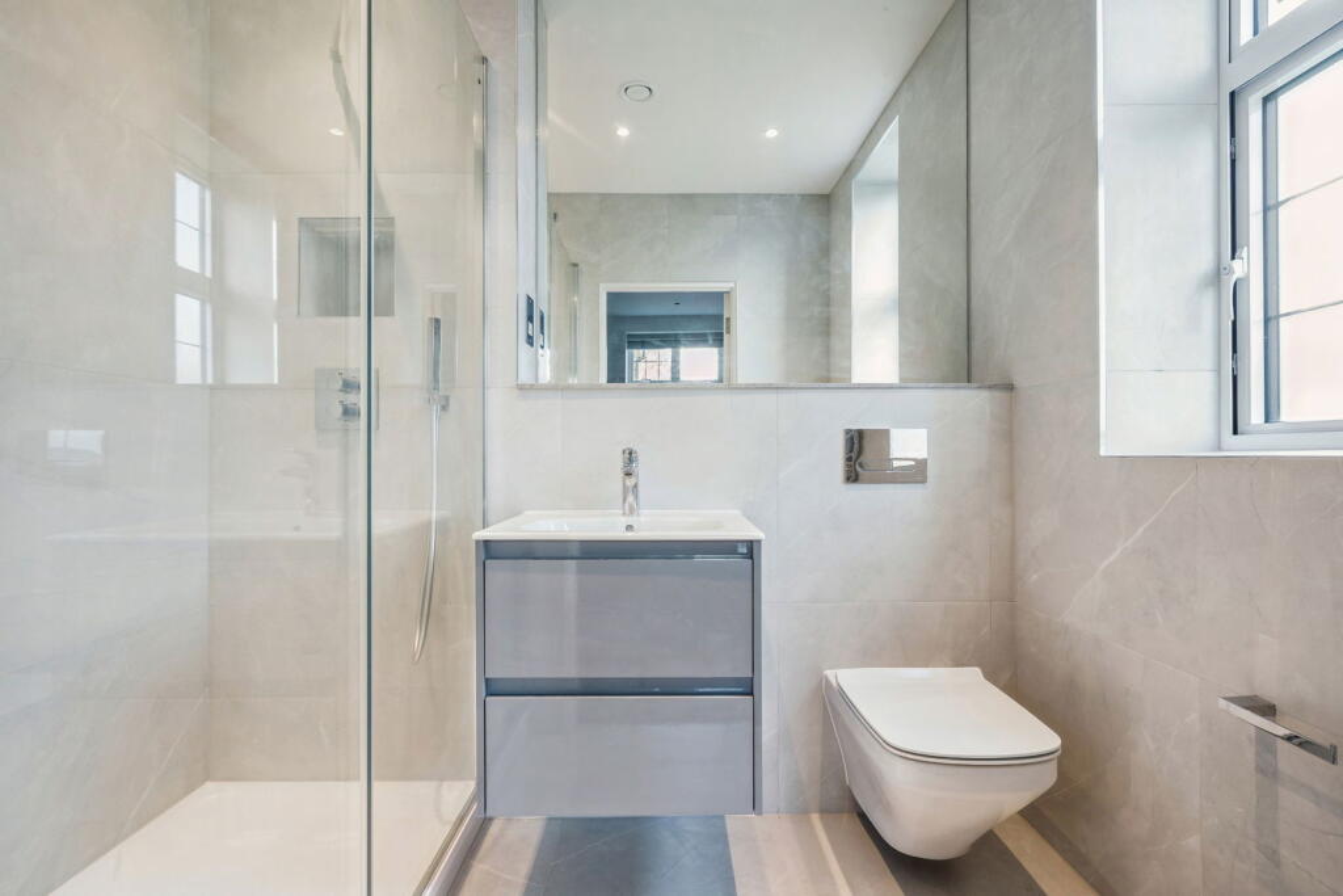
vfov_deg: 73.8
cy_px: 448
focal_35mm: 16
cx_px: 672
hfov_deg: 96.7
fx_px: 597
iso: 320
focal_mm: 16
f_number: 8
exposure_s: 1/5
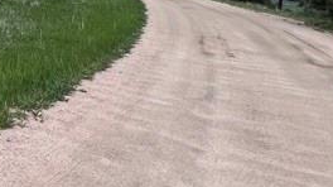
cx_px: -201
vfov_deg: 19.1
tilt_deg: +0.8
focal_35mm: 55
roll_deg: -8.3
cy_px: -92
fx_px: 485
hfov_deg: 25.3
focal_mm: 1.57
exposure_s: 1/1193
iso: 32
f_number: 1.8
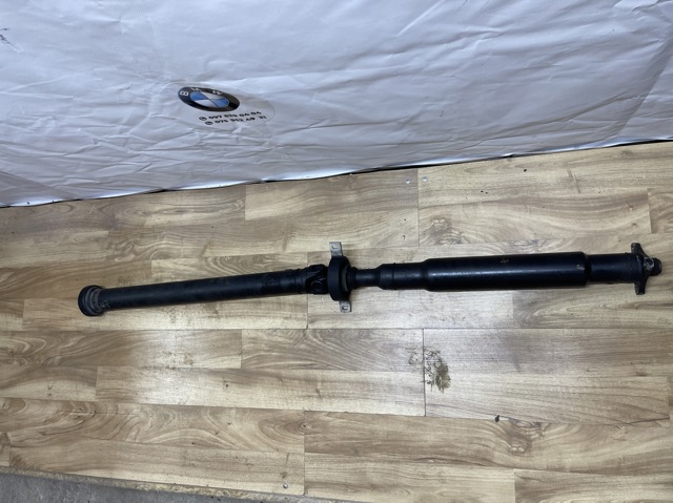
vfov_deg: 54.8
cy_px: 252
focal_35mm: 25
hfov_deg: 69.4
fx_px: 486
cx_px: 336
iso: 80
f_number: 1.6
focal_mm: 5.1
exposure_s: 1/100
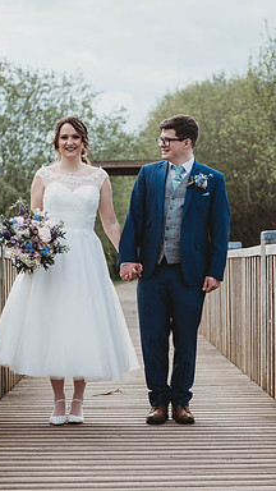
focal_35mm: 98
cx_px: 137
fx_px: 1275
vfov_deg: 21.8
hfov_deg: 12.4
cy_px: 245
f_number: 3.5
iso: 200
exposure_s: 1/1600
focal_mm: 62
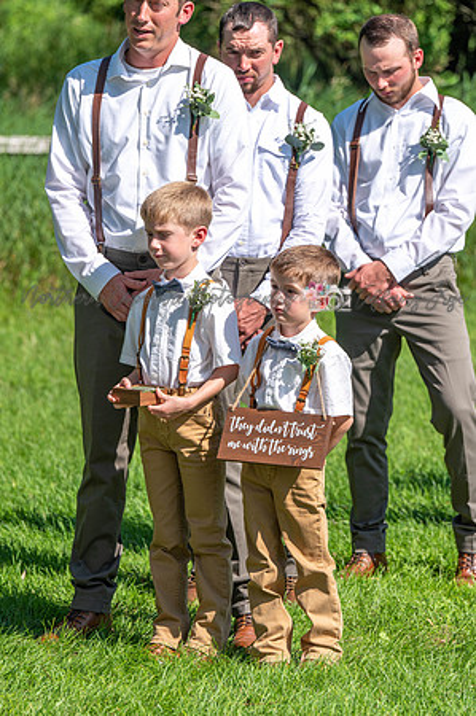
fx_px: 3976
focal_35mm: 200
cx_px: 238
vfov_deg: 10.3
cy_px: 358
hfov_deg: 6.9
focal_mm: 200
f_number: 6.3
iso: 100
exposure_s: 1/640
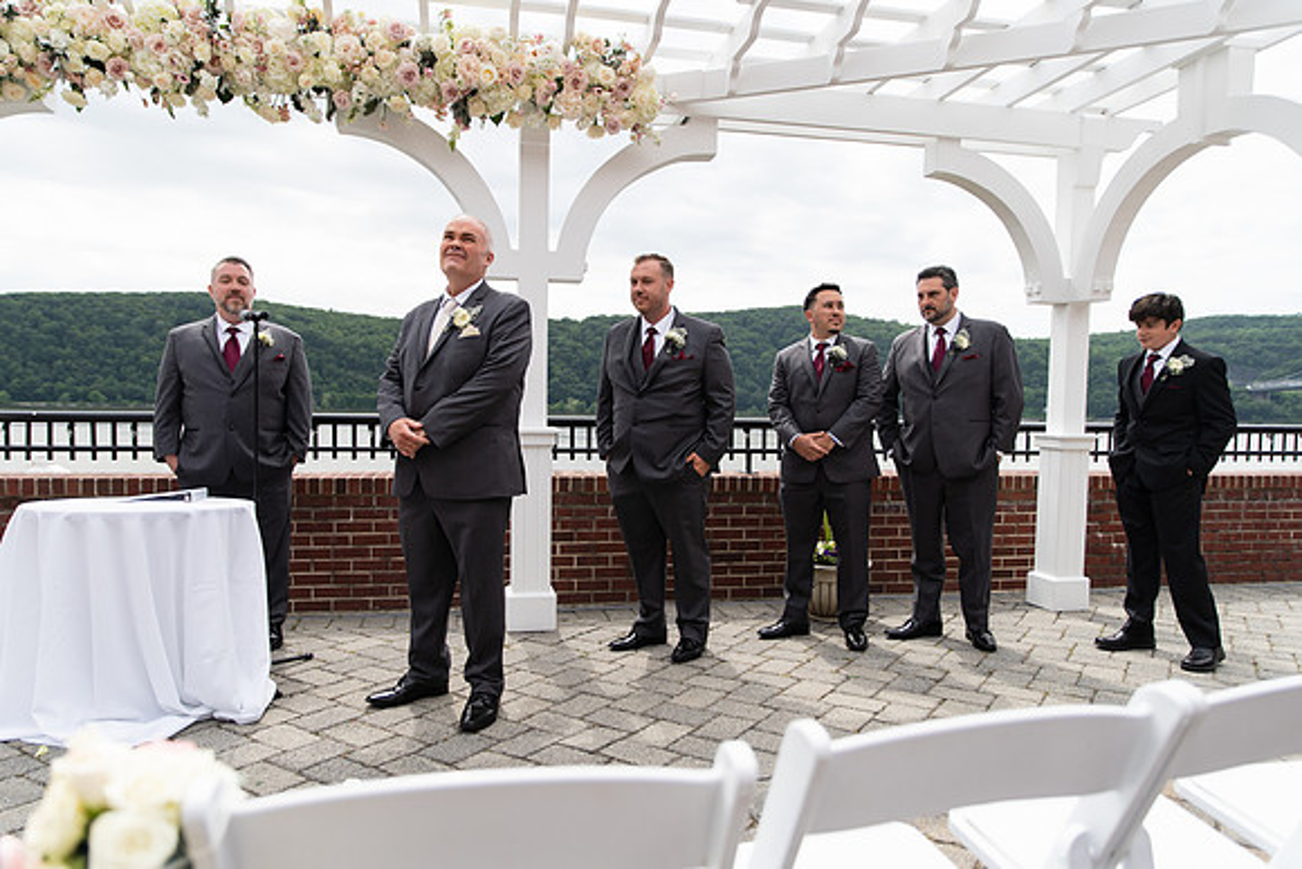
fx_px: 868
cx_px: 651
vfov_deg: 53.2
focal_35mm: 24
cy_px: 434
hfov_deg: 73.7
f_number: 2.8
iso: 125
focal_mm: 24
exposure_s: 1/2000
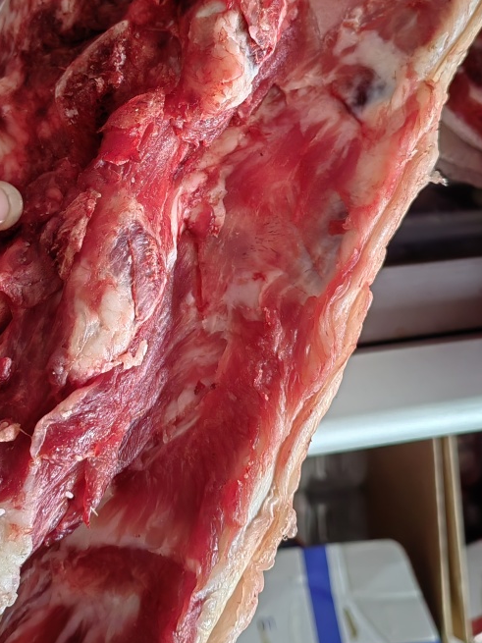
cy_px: 202
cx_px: 153
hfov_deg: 32.5
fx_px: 817
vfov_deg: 42.2
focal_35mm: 44
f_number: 1.9
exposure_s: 1/100
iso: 200
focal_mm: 5.52
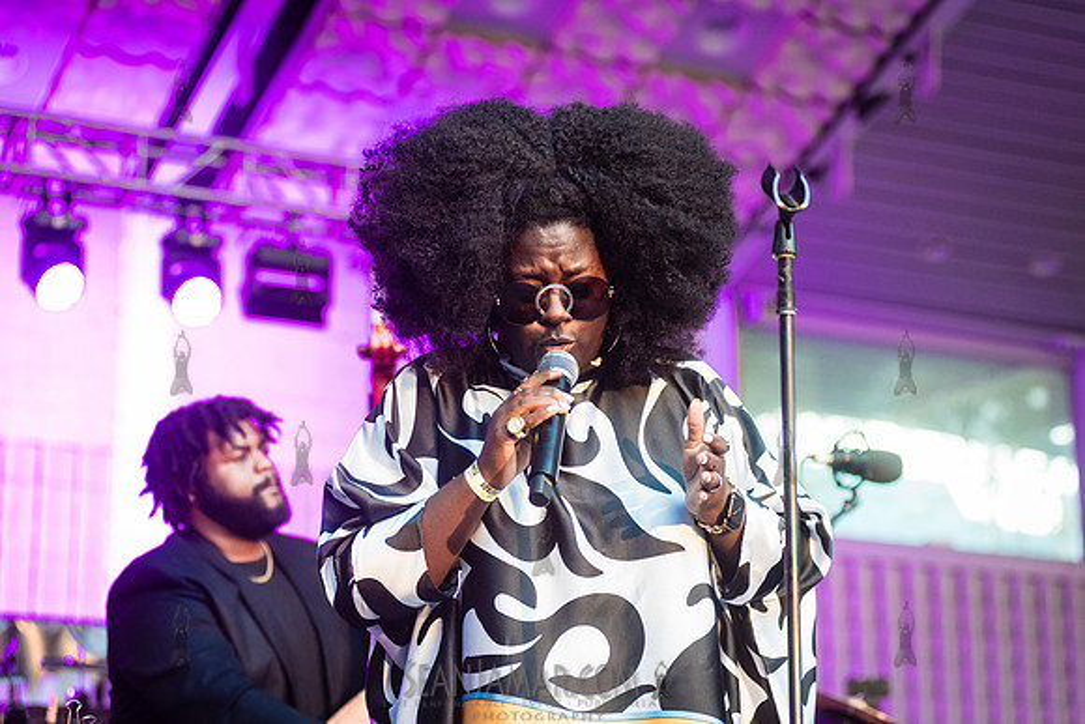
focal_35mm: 80
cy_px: 362
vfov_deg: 17.1
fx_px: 2412
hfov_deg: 25.4
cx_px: 542
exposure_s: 1/320
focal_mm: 80
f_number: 3.5
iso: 4000
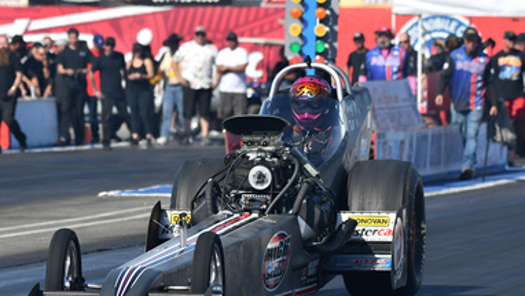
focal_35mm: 412
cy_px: 200
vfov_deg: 3.0
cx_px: 197
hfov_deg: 5.2
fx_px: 5736
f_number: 5.6
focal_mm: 200
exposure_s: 1/1250
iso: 160
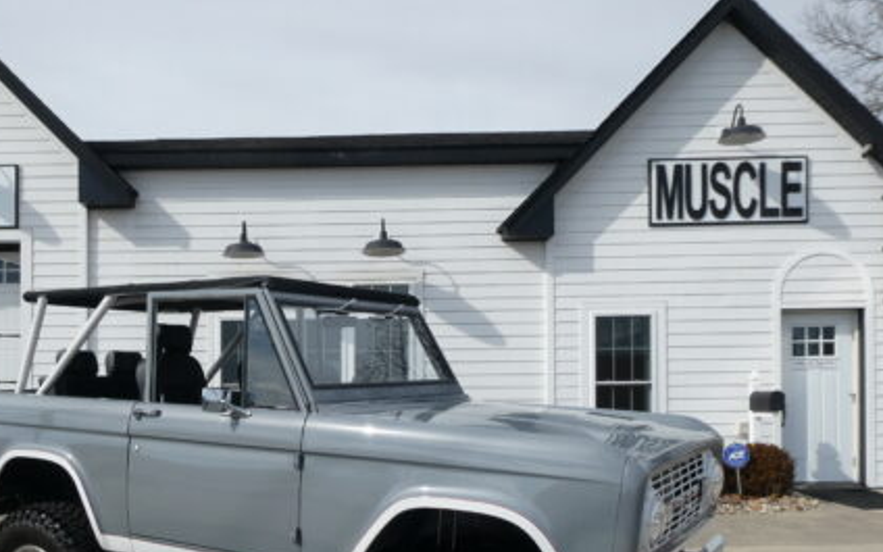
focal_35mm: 36
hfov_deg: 53.0
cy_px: 412
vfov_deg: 34.6
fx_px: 866
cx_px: 294
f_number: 3.5
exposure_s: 1/1000
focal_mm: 4.3
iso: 80
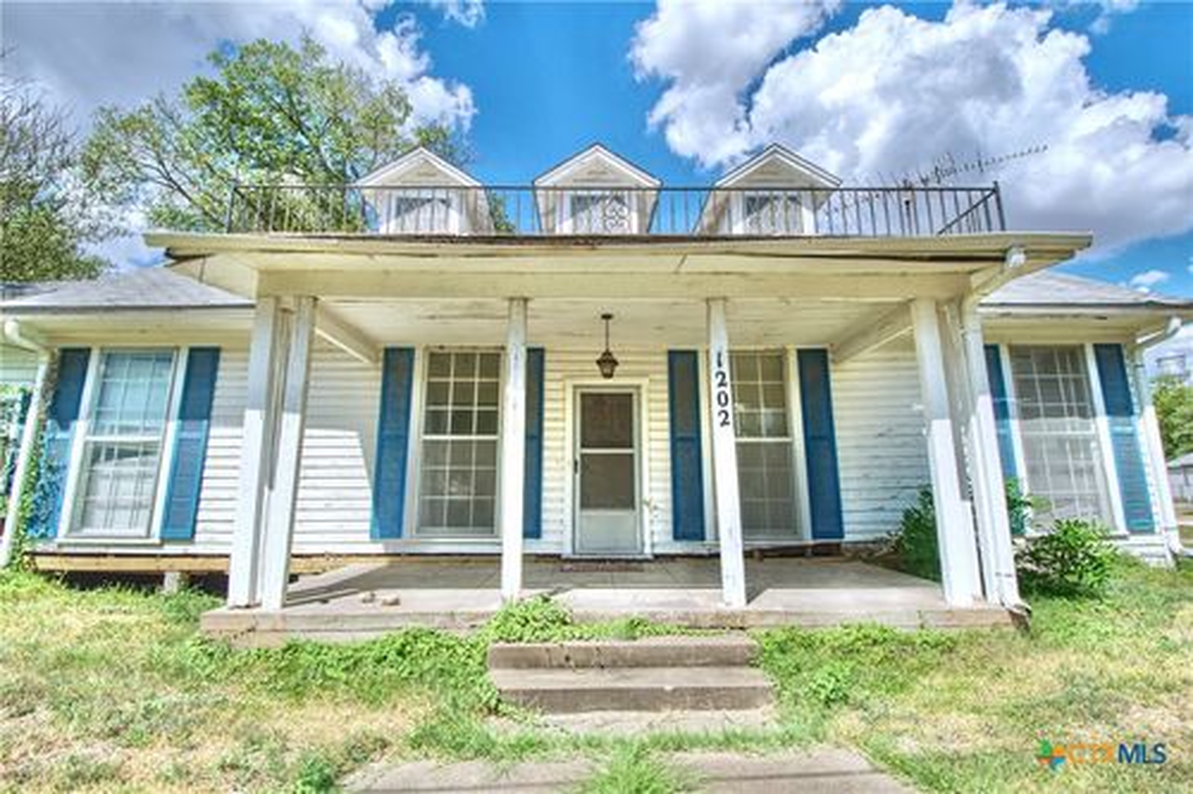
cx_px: 596
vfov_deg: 77.3
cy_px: 397
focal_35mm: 15
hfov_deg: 100.4
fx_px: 497
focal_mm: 10
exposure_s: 1/1000
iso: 640
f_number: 7.1
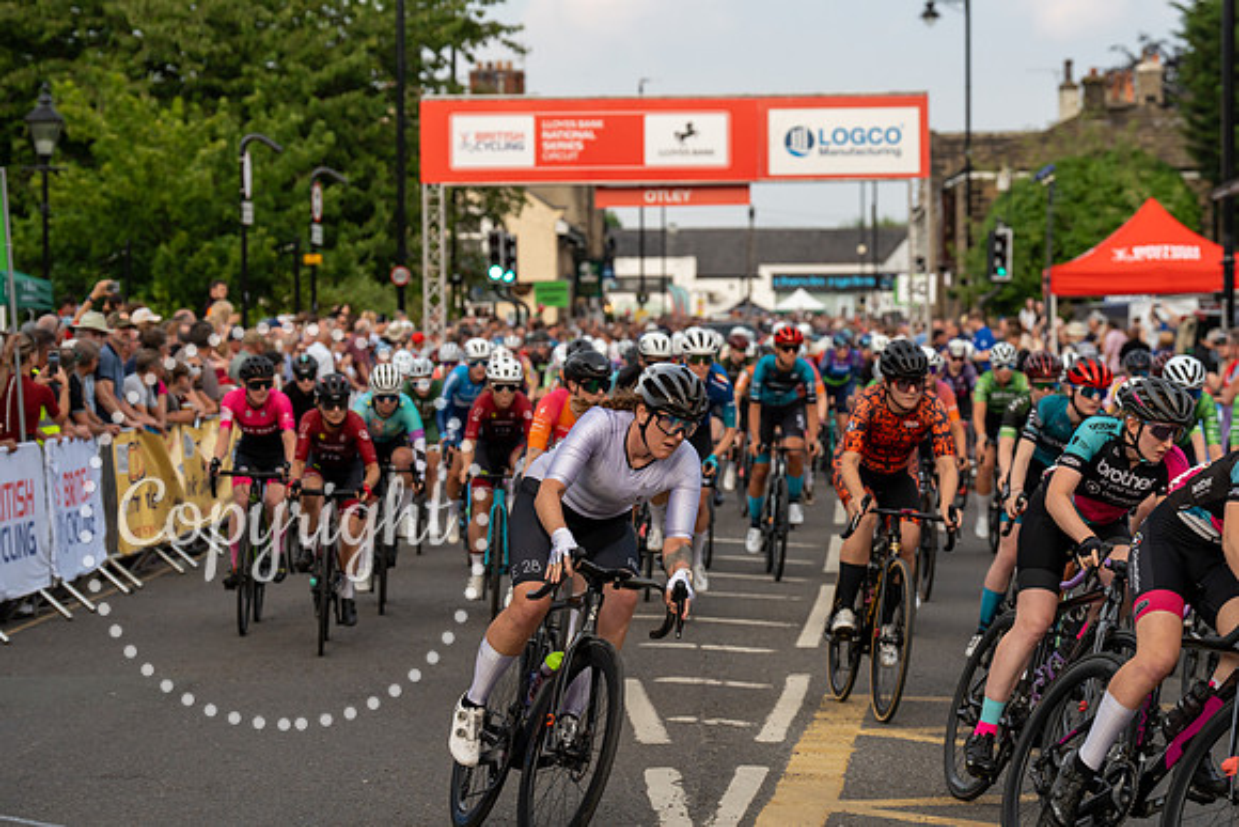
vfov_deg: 13.0
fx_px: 3614
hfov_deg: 19.5
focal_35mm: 105
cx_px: 620
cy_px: 414
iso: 500
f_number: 5
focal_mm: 105
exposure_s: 1/1250
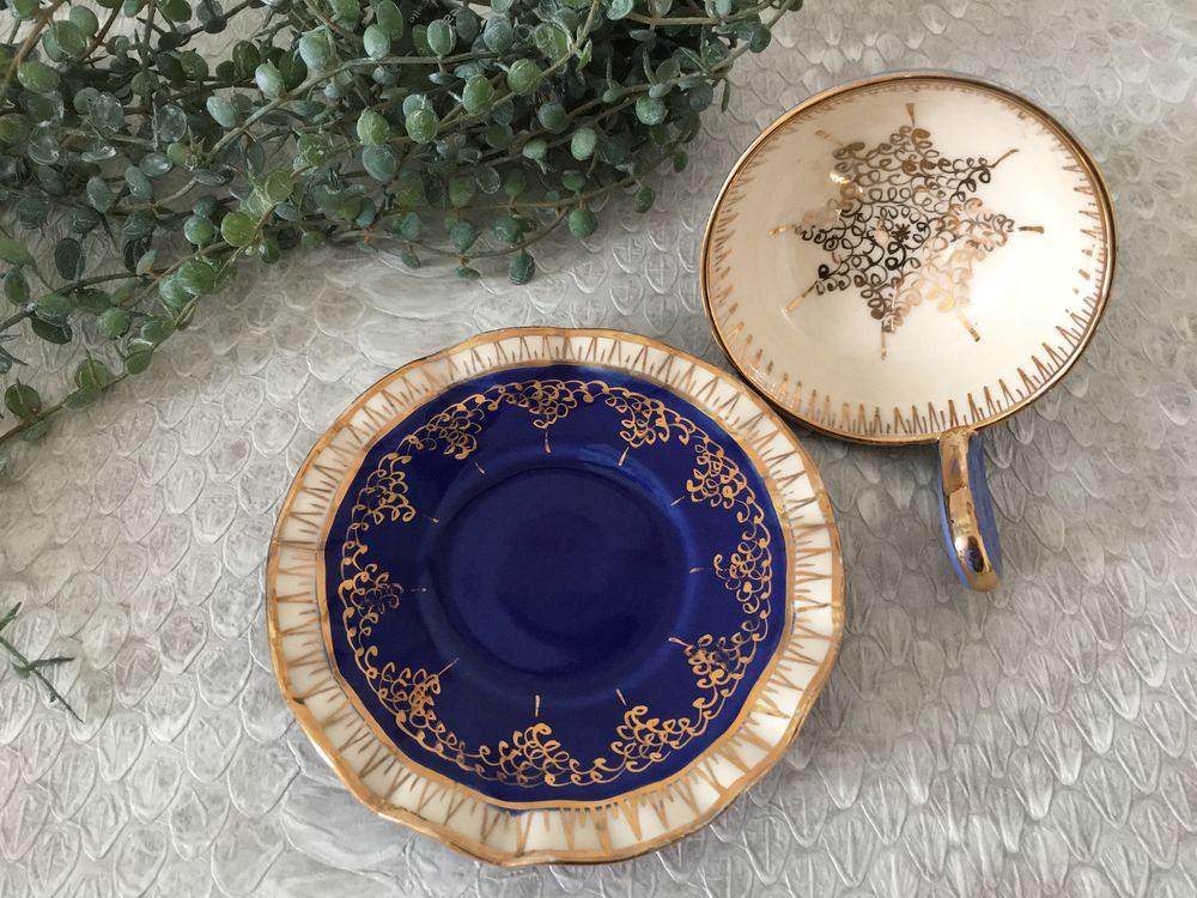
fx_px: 1003
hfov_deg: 61.7
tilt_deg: -60.0
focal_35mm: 29
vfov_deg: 48.2
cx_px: 598
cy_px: 449
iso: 250
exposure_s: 1/33
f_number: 2.2
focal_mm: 4.15
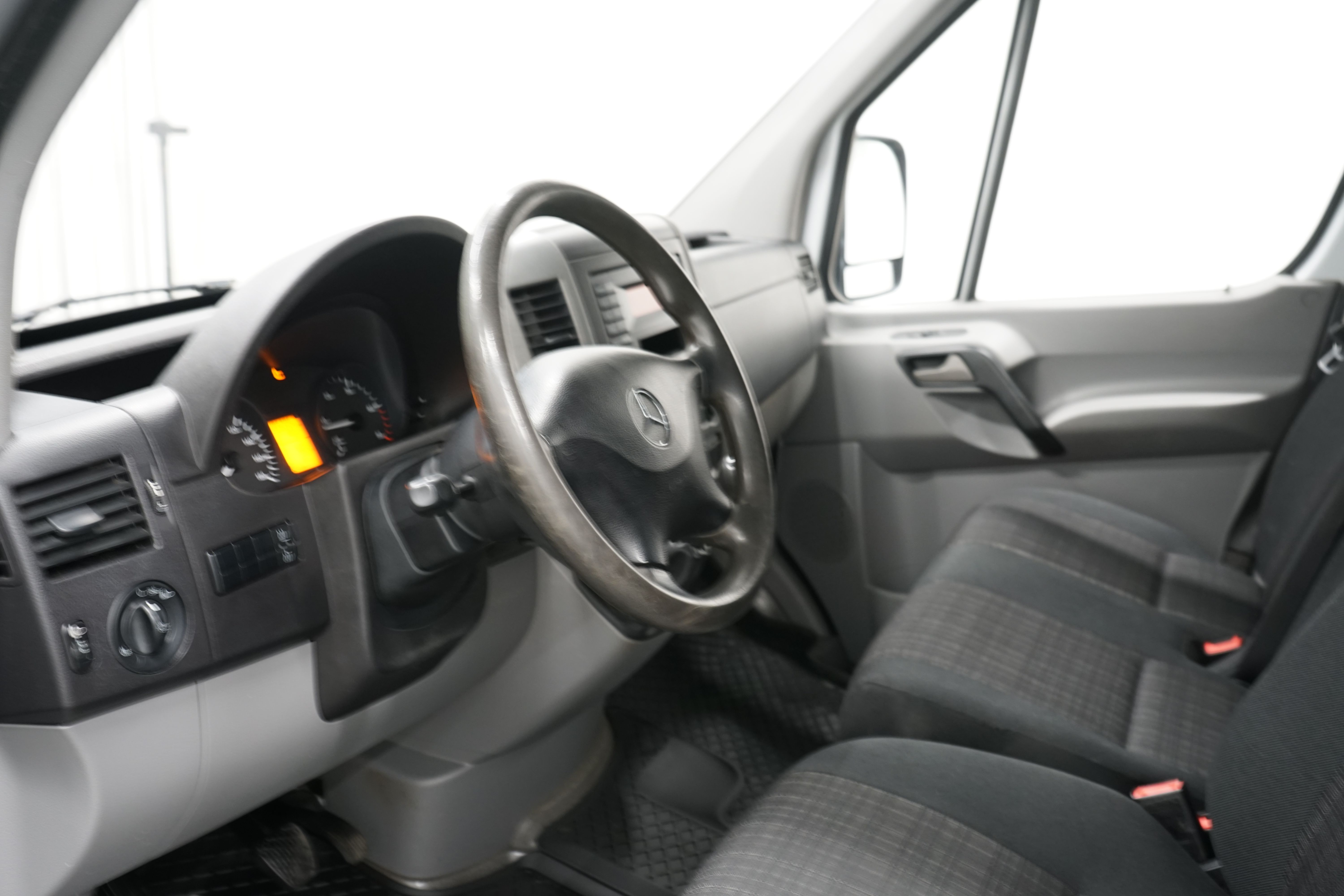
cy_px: 448
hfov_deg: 58.7
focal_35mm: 32
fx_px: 1195
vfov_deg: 41.1
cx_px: 672
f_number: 5.6
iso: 800
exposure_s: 1/4
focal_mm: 32
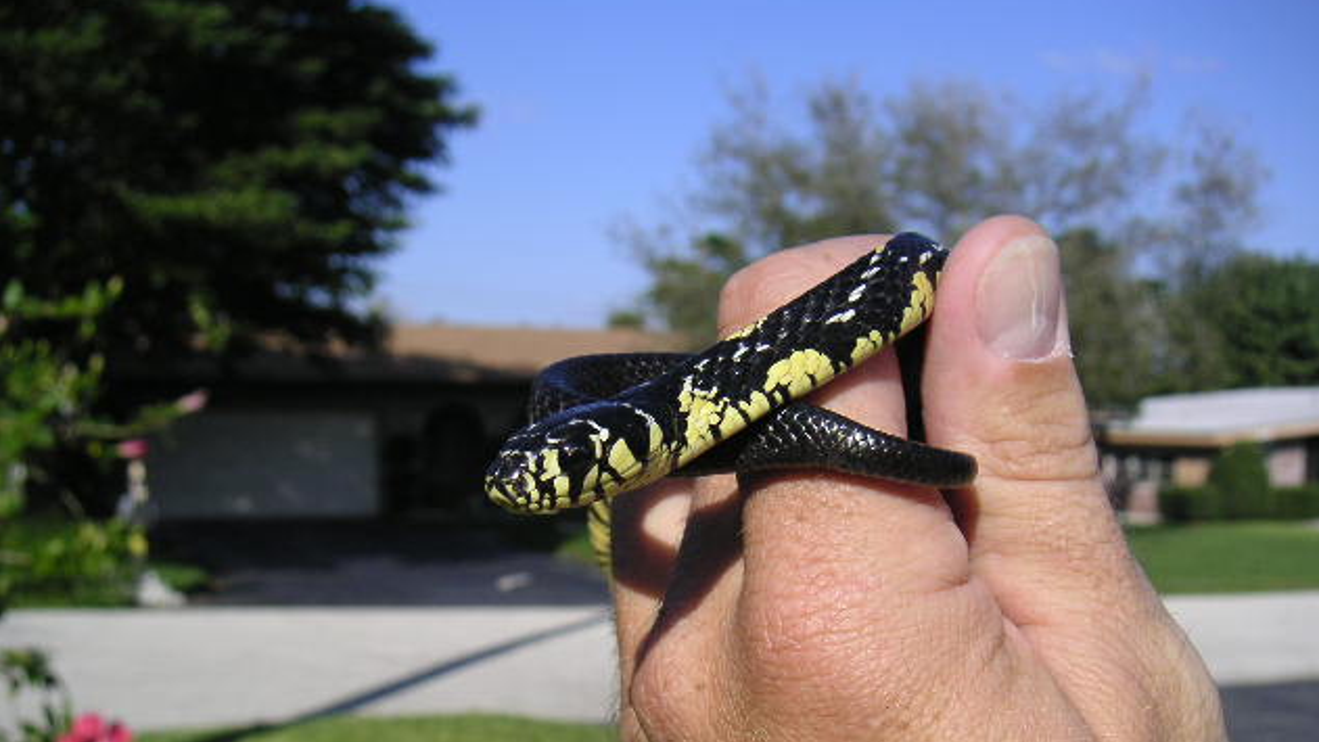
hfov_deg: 48.4
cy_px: 491
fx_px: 1469
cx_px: 667
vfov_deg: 28.2
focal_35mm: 42
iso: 50
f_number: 6.7
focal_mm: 6
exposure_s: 1/180
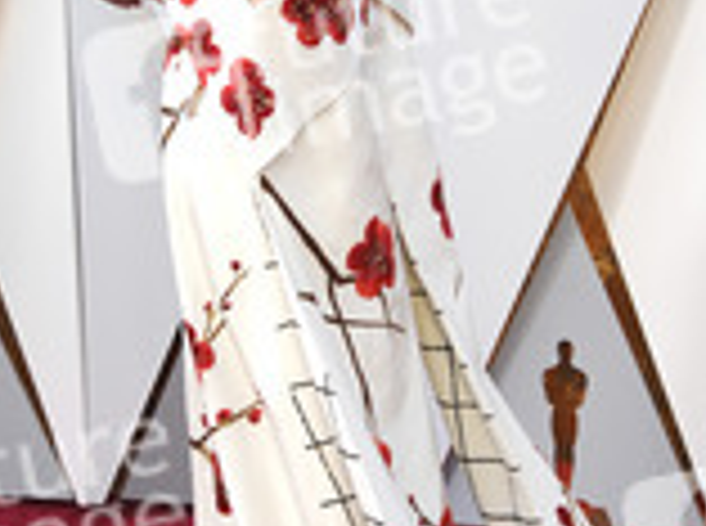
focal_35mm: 118
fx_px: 2401
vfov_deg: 12.5
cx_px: 447
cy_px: 301
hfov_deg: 16.7
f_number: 7.1
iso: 800
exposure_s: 1/250
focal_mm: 48
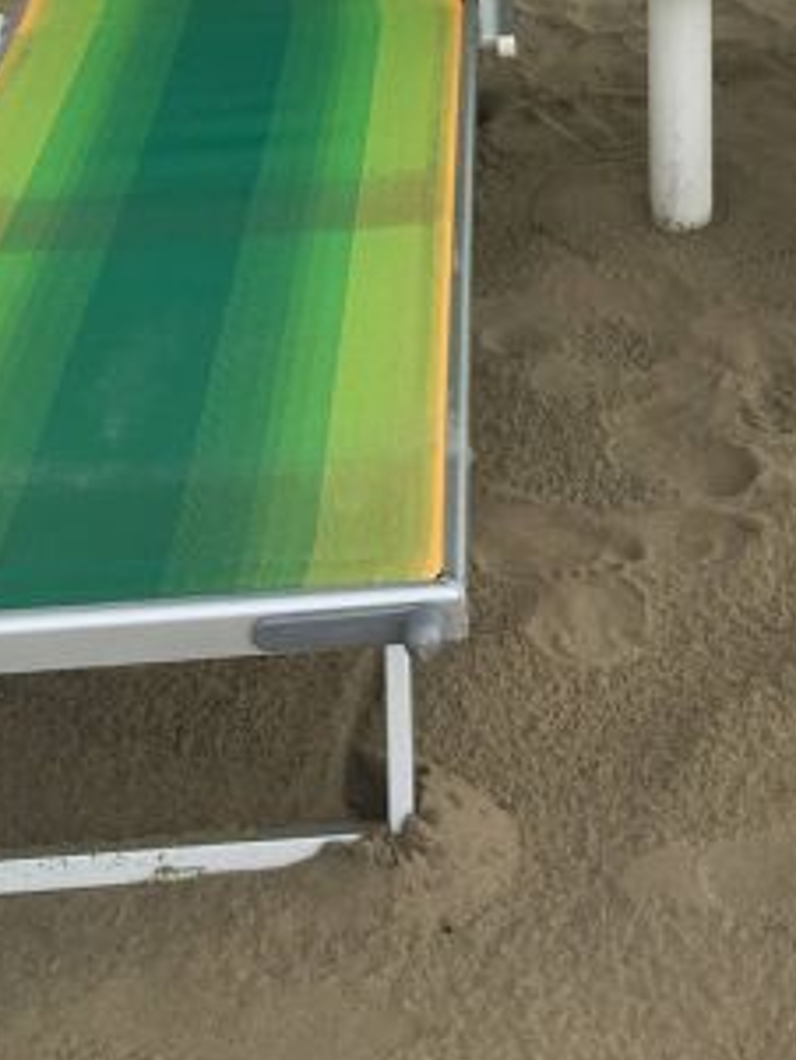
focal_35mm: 77
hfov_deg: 18.9
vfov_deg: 22.8
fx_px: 2359
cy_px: -285
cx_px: 694
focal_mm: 4.15
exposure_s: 1/625
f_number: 2.2
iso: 25
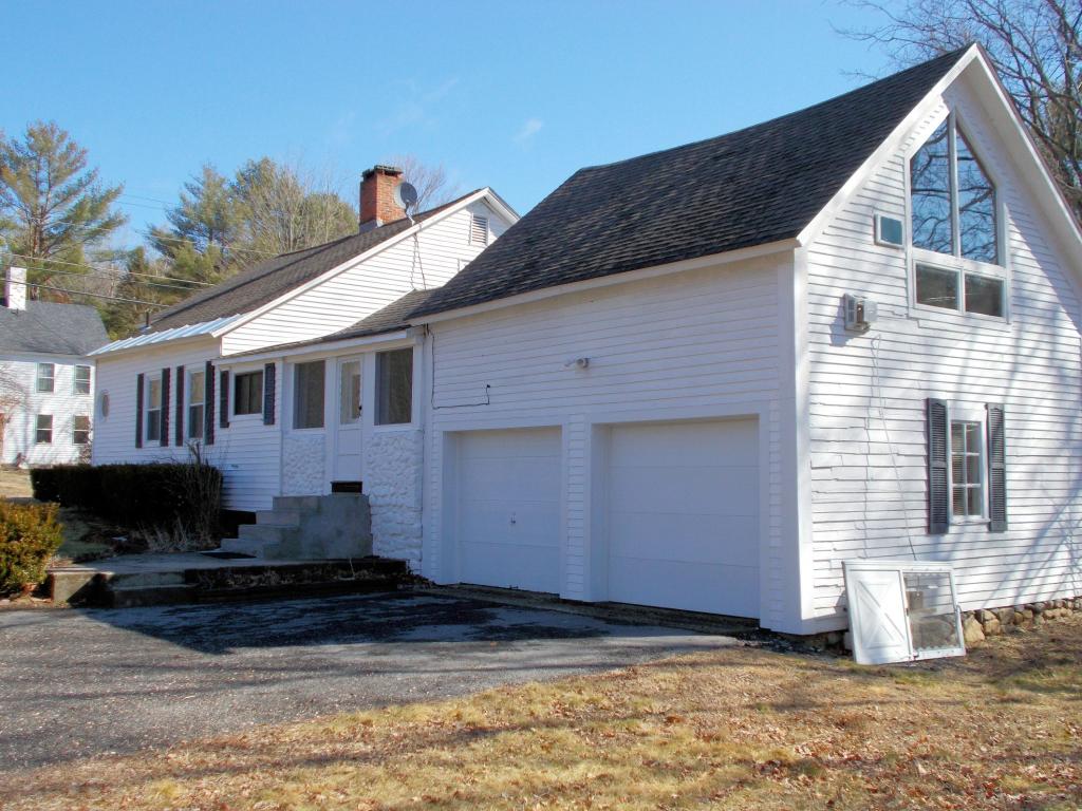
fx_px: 1219
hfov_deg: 47.9
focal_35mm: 39
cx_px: 541
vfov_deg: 36.8
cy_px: 406
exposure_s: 1/500
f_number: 3.9
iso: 80
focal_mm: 6.9
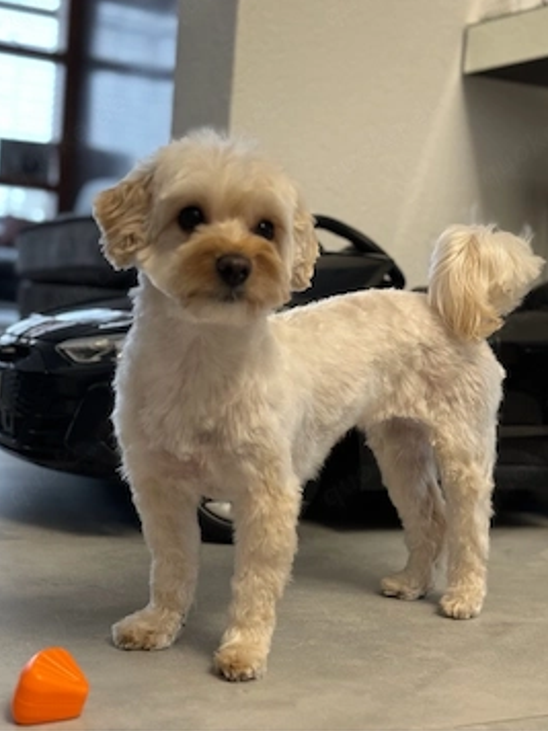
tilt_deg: -0.8
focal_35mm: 54
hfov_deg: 27.0
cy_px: 322
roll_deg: -4.6
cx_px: 269
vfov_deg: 35.5
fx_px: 1140
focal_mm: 6.76
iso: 200
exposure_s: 1/50
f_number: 1.78
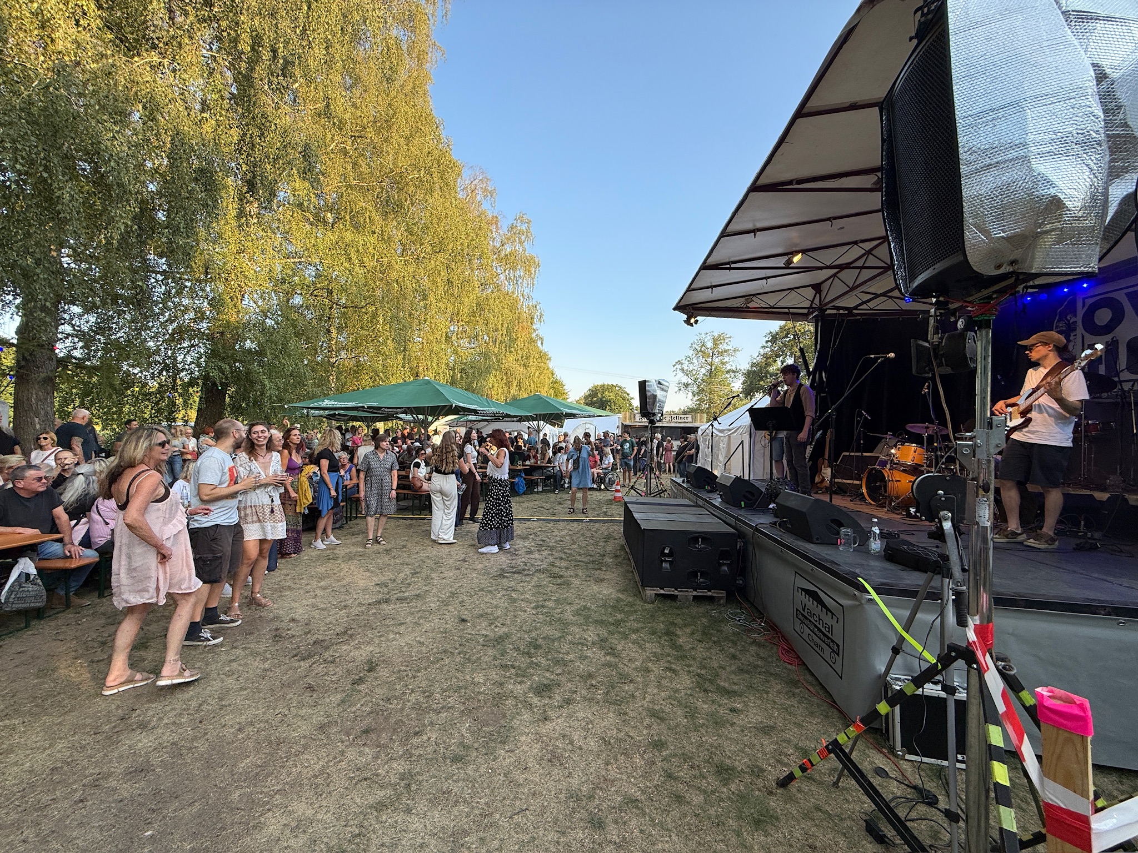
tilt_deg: +1.1
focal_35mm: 14
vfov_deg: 85.7
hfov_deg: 102.1
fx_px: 460
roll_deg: -1.3
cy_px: 426
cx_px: 569
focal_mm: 2.22
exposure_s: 1/335
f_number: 2.2
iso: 50
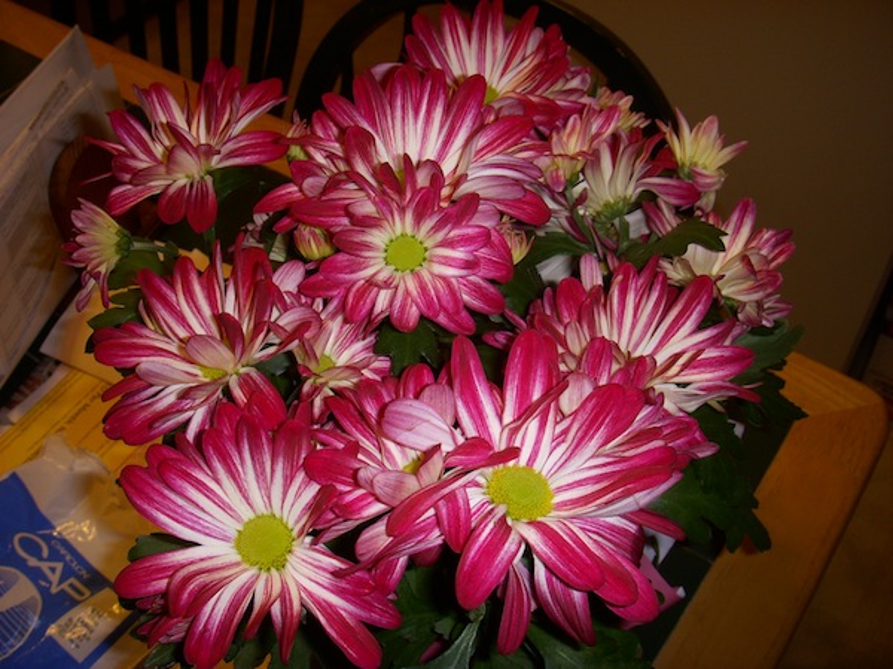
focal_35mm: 38
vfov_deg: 37.7
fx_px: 980
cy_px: 334
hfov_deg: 49.0
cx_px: 446
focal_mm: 6.3
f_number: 3.3
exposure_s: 1/30
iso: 100
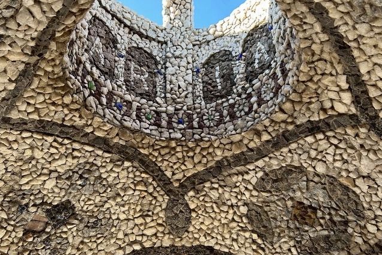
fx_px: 361
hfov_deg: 55.8
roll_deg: +0.4
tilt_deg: +32.2
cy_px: 141
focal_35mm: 34
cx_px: 182
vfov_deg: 38.8
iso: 50
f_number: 1.5
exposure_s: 1/162
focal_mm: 5.7
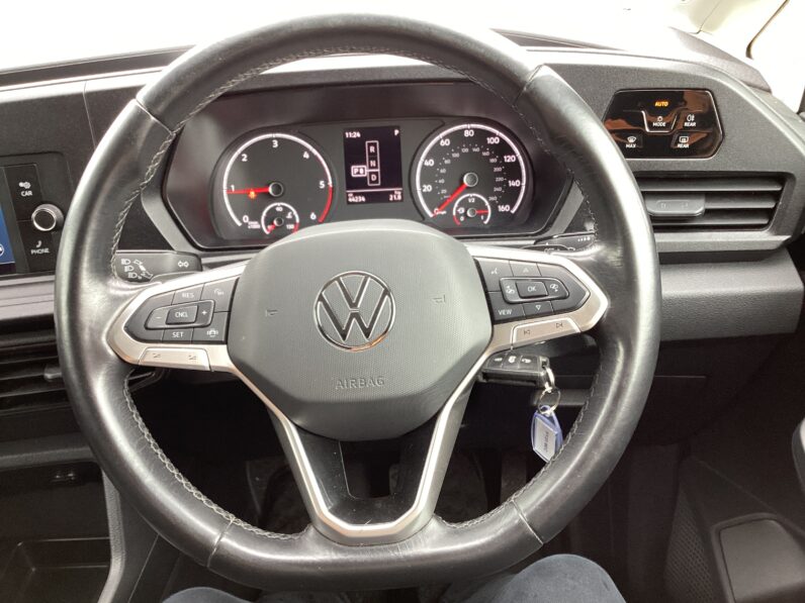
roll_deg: +2.6
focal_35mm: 31
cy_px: 302
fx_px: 721
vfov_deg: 45.4
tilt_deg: -30.3
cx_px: 402
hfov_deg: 58.4
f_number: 2.4
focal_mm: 3.3
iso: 125
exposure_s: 1/60
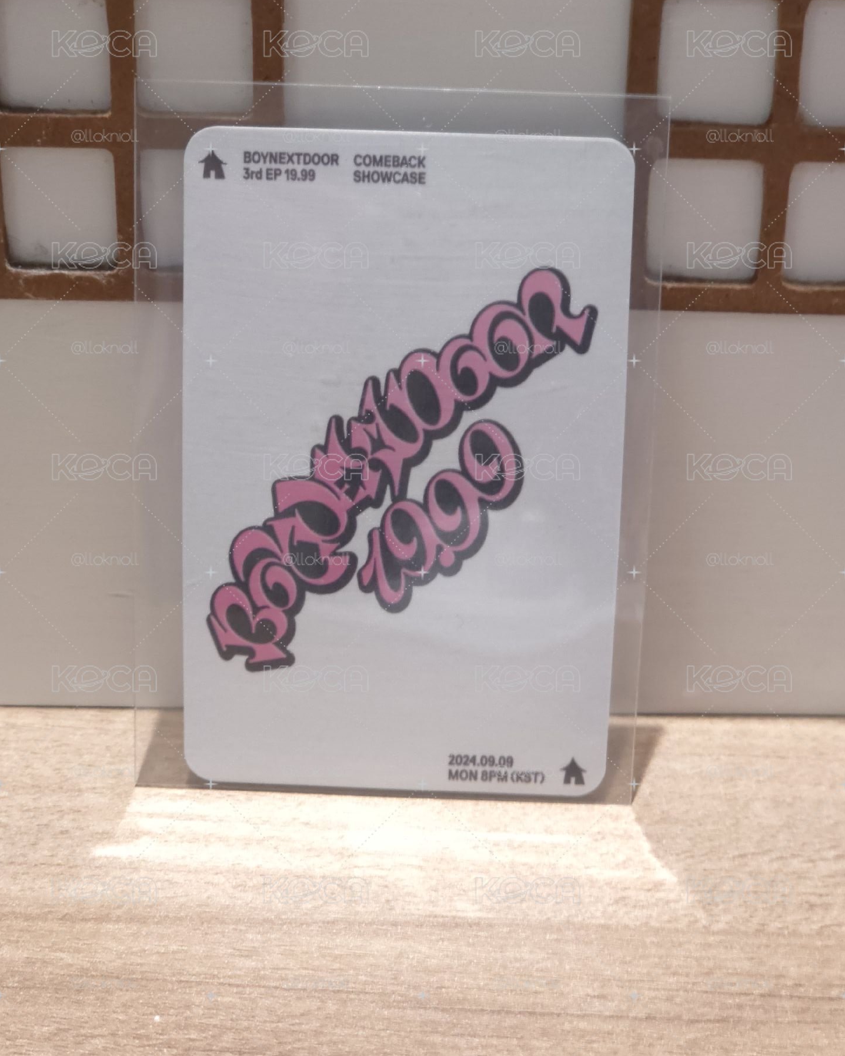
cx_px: 422
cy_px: 502
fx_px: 2251
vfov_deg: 26.4
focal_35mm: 72
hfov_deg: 21.3
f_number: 2.4
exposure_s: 1/30
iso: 200
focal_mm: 7
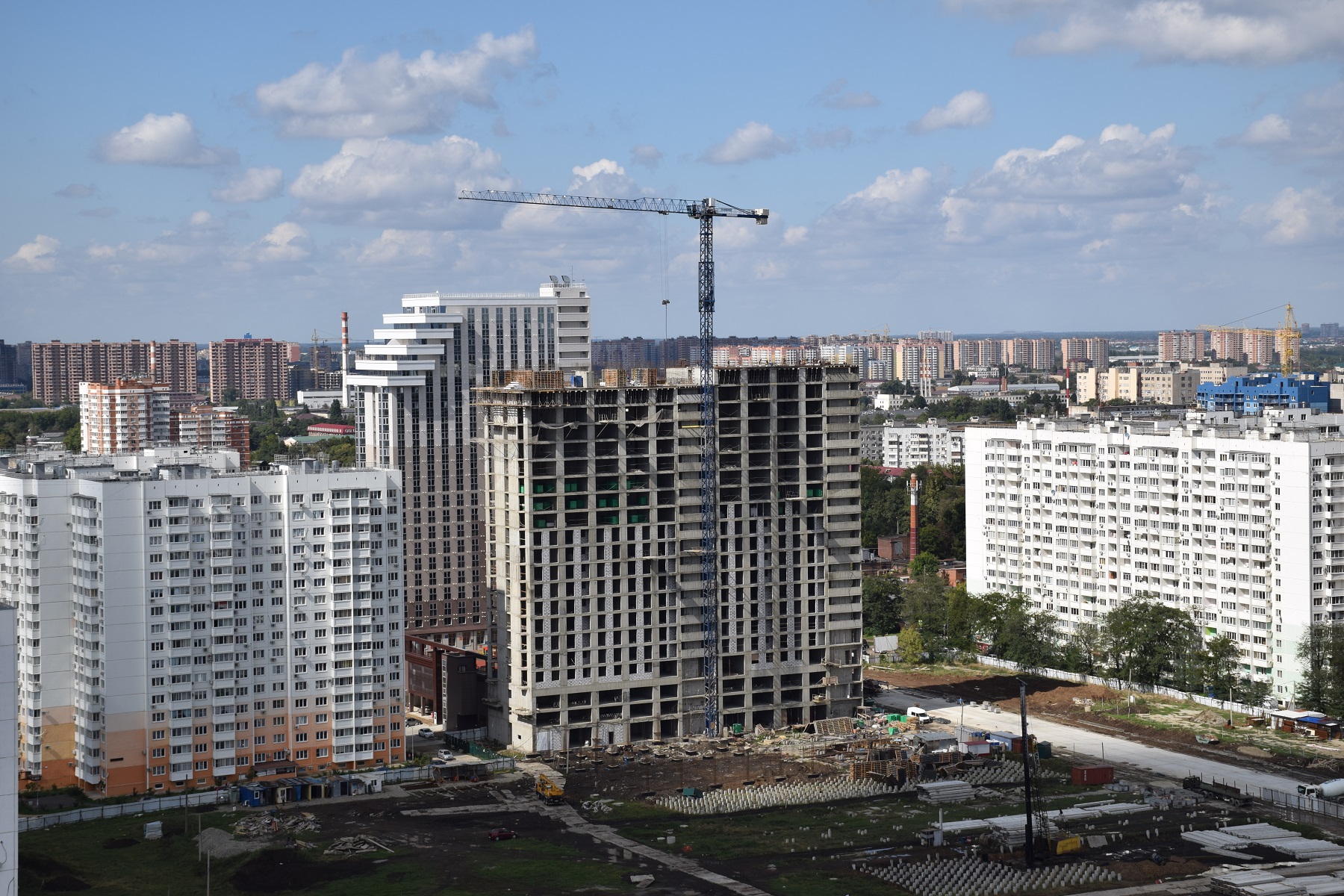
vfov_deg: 20.2
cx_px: 672
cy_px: 448
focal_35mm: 68
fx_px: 2520
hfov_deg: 29.9
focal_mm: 45
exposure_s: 1/400
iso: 100
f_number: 9
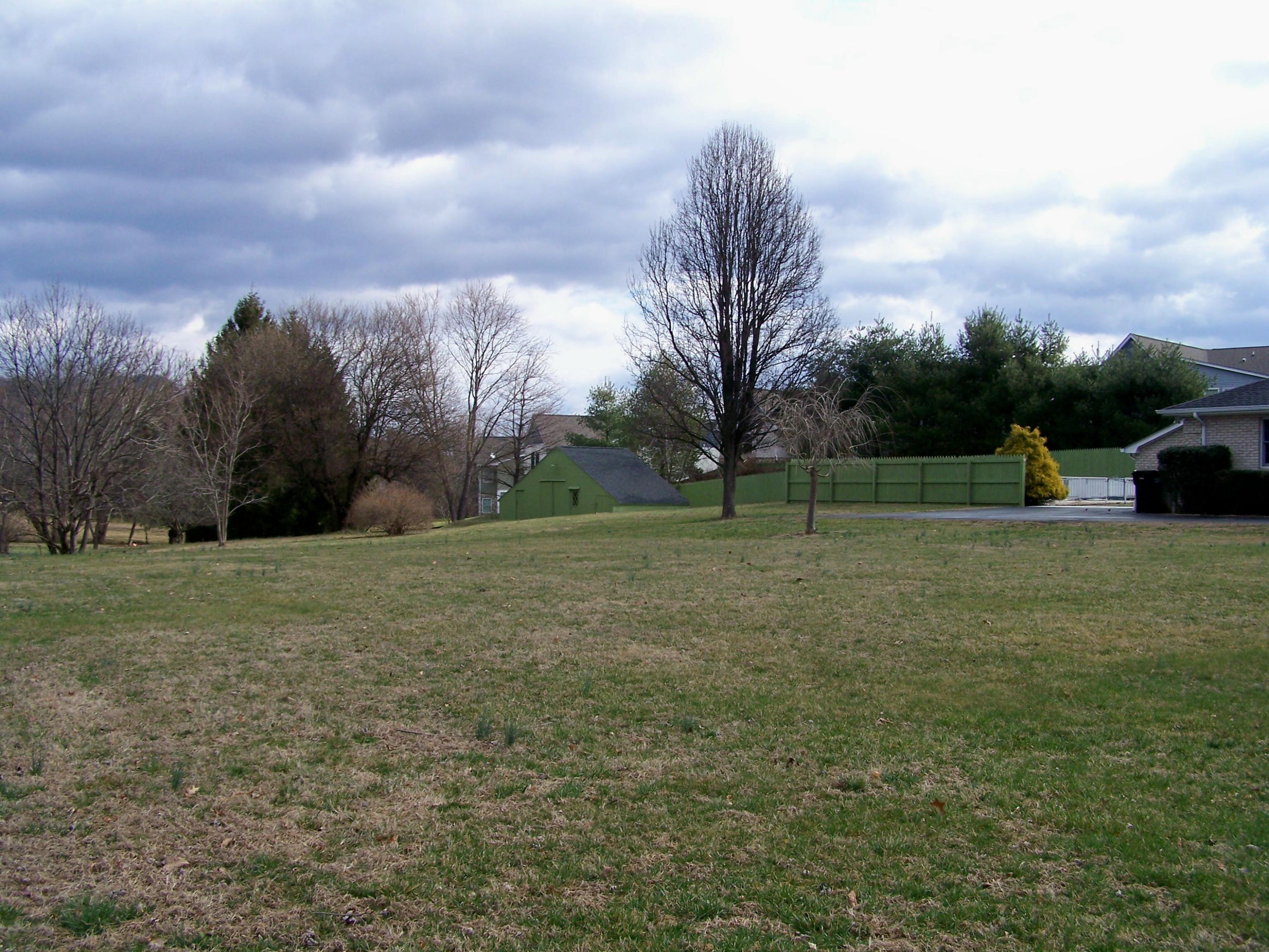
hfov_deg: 49.0
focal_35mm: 38
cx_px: 634
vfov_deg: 37.7
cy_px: 476
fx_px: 1393
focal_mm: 6.3
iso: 64
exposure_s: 1/320
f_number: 4
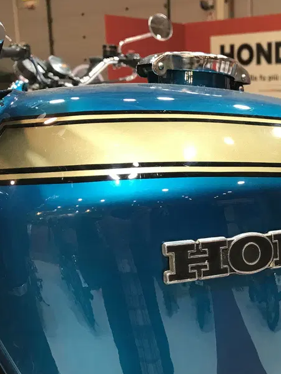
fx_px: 606
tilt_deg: -11.7
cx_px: 274
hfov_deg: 25.0
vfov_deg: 34.1
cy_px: 240
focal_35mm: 56
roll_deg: +0.3
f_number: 1.8
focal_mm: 3.99
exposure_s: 1/25
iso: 40
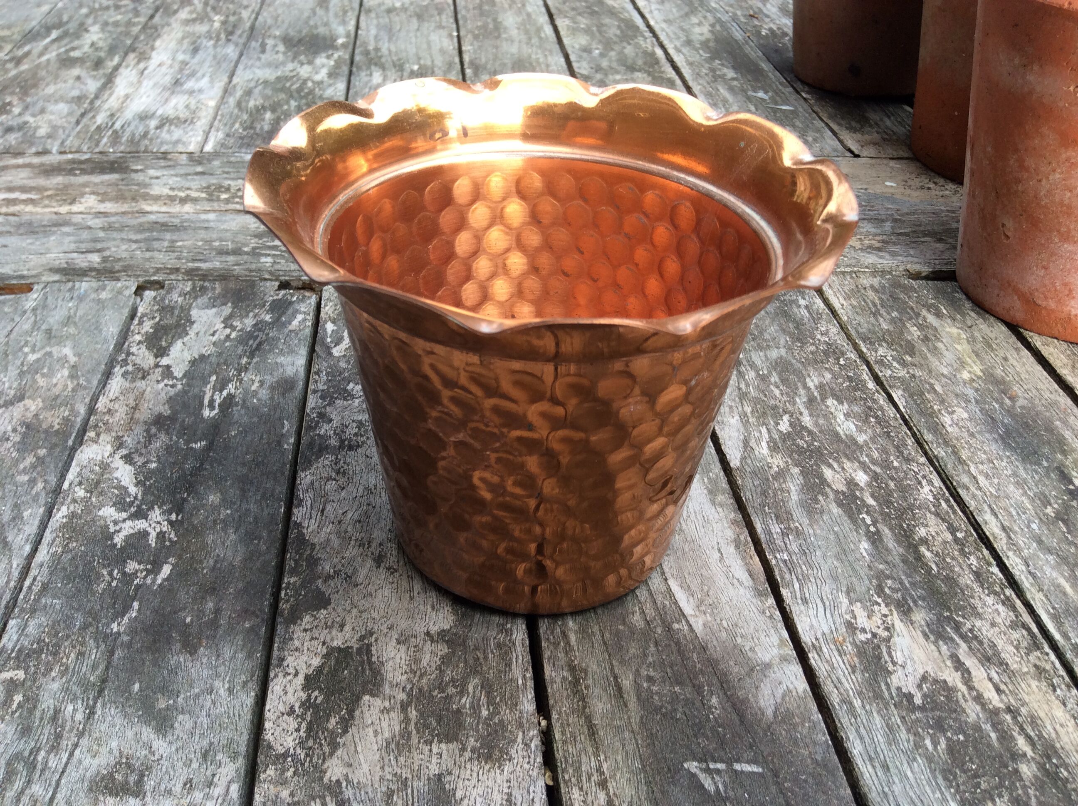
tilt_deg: -37.6
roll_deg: -0.3
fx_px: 995
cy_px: 403
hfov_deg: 56.9
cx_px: 539
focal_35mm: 32
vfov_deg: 44.1
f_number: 2.4
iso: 32
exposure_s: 1/134
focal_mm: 3.3
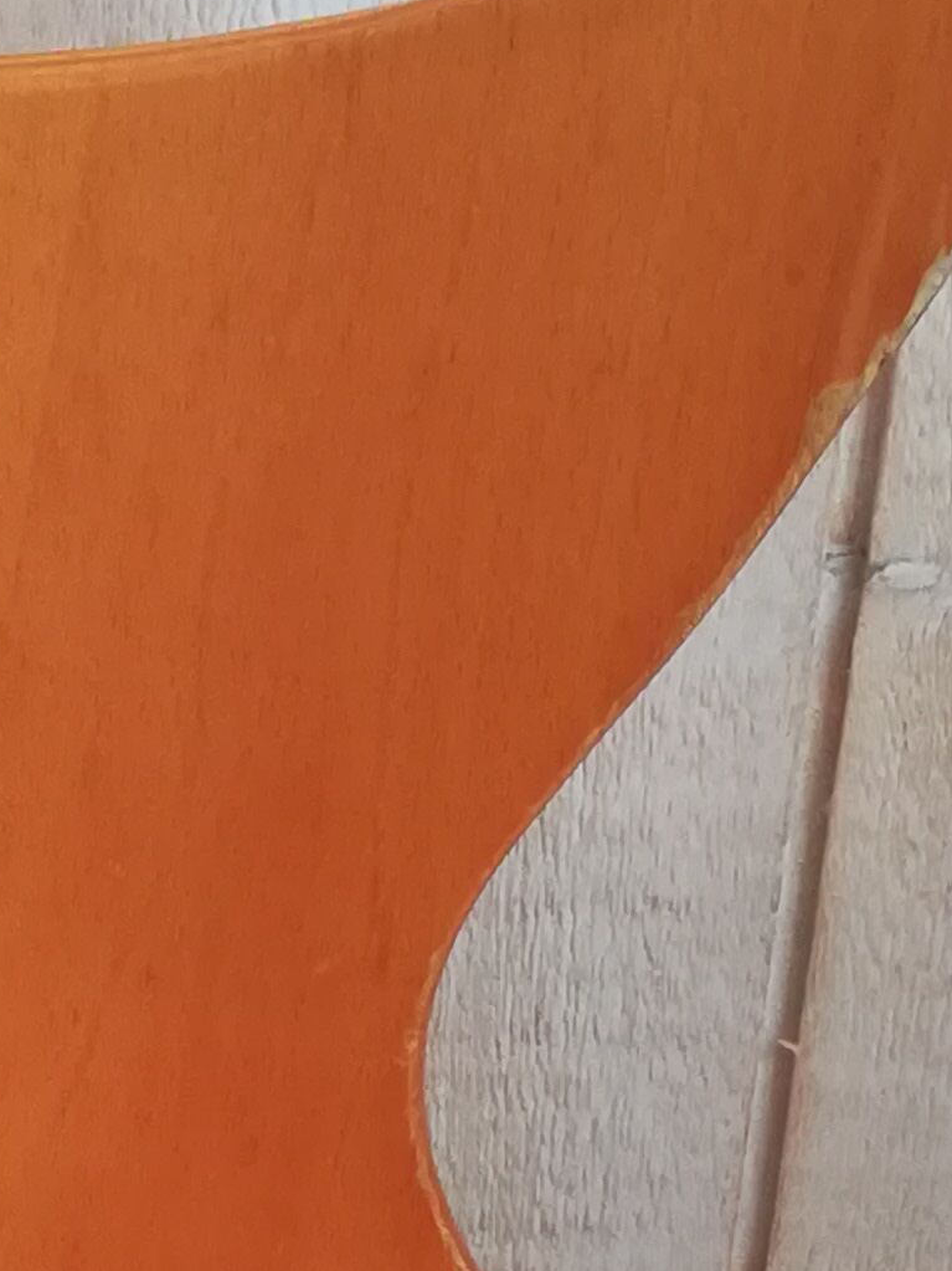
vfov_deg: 15.1
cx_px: -118
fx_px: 4695
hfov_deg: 11.4
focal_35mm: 128
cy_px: 1343
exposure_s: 1/33.3
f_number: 2.2
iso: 200
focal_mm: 3.83
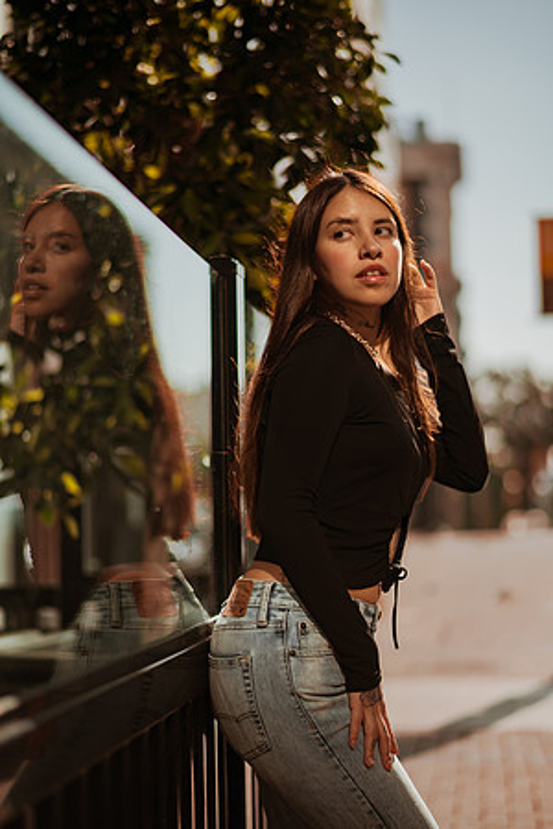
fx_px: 1336
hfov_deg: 23.4
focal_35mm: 58
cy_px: 414
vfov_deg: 34.5
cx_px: 276
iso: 50
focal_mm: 58
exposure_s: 1/8000
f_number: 1.4
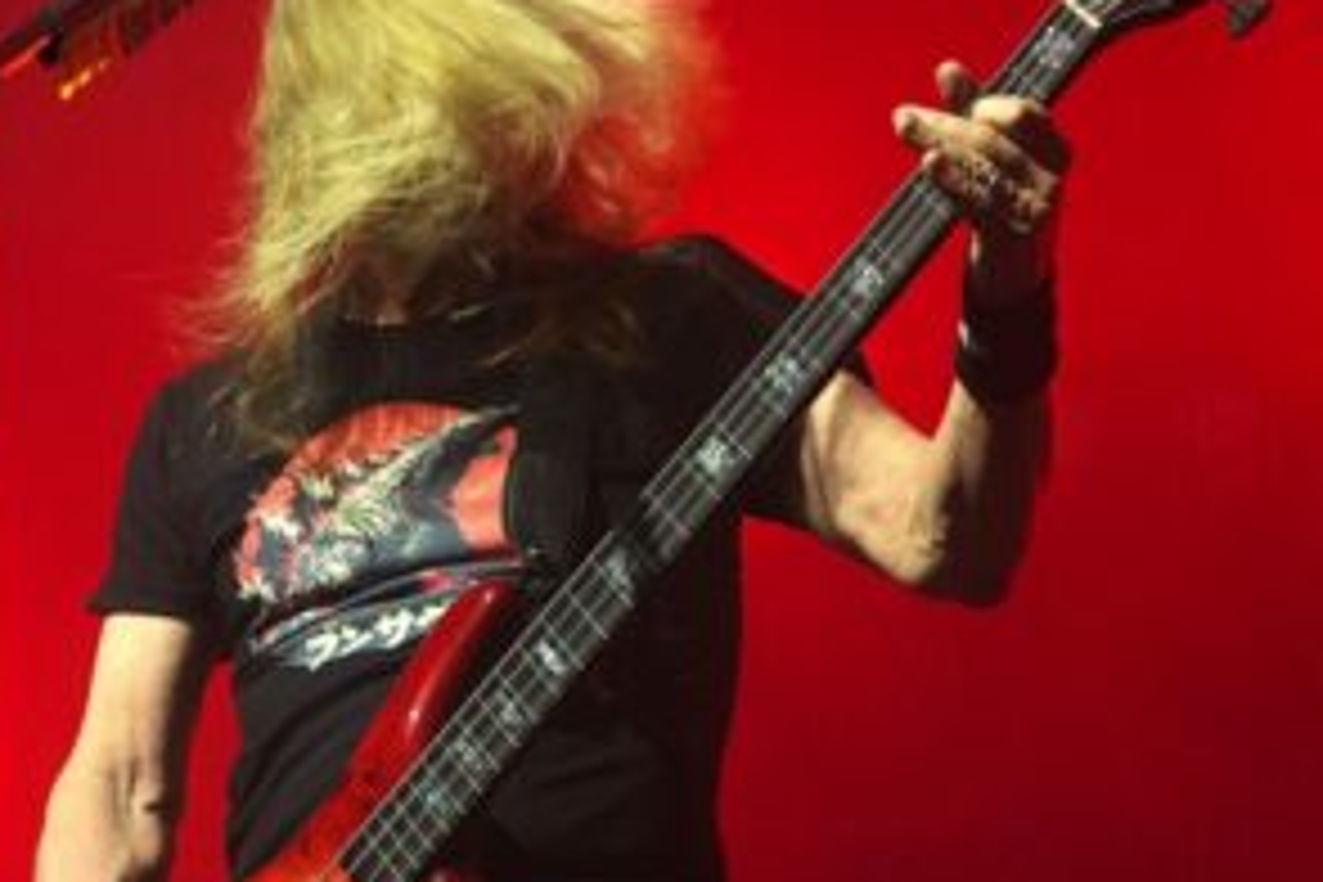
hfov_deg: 13.7
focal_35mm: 149
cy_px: 279
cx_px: 315
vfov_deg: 9.2
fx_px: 5475
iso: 800
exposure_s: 1/160
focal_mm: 38
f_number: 4
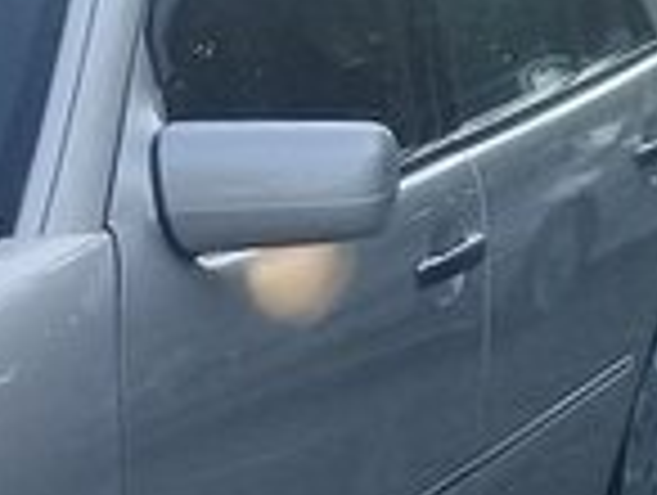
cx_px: -414
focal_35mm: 140
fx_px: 2662
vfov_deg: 10.3
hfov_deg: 13.1
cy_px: 709
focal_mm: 3.3
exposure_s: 1/212
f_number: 2.2
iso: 50
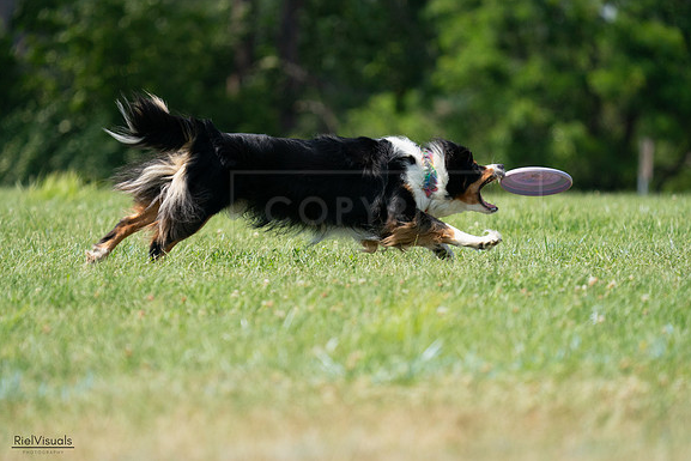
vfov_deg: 3.4
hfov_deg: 5.2
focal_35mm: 399
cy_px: 230
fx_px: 7660
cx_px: 345
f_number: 6.3
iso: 1250
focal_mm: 397
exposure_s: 1/4000
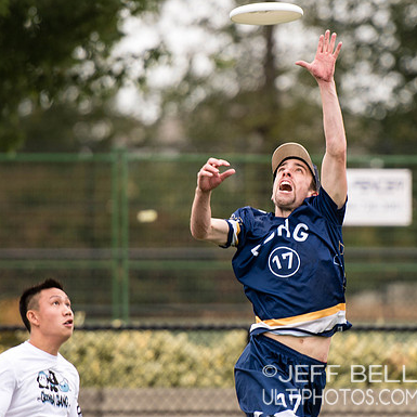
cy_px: 213
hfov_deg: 3.2
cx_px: 296
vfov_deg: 3.2
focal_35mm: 543
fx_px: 7401
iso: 140
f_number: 2.8
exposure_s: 1/1250
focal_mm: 200
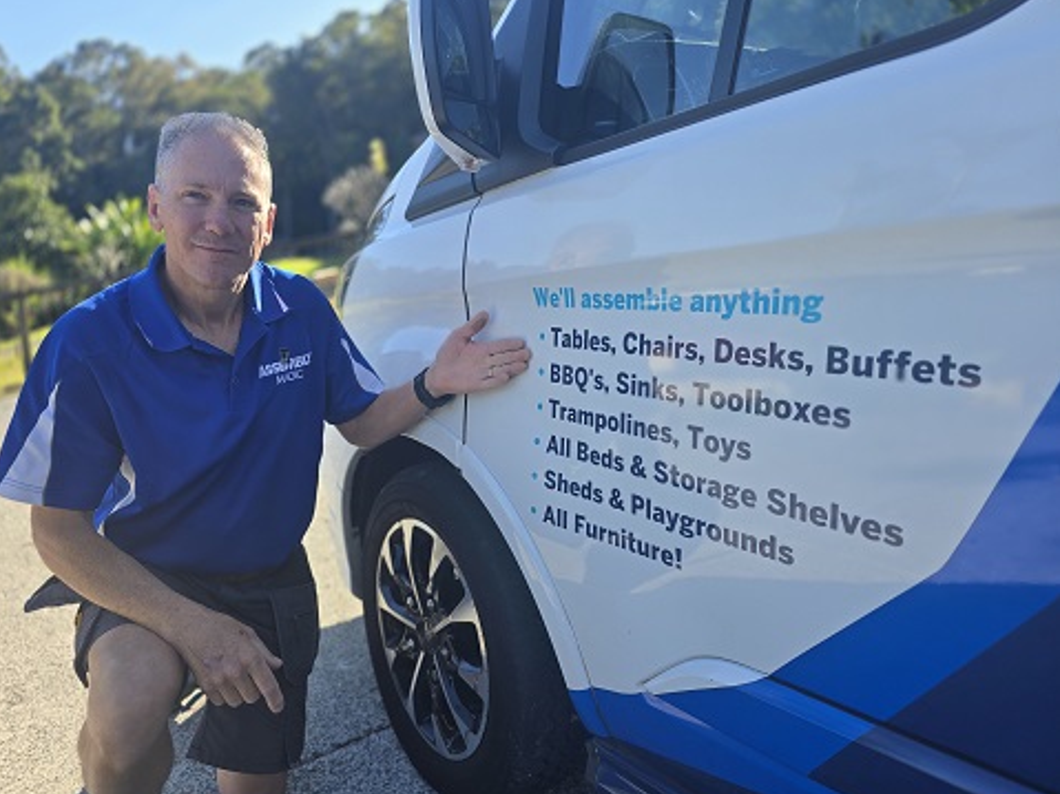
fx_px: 735
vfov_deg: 56.8
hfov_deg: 71.6
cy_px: 401
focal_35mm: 24
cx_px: 511
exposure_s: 1/284
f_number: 1.7
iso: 12
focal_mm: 6.3
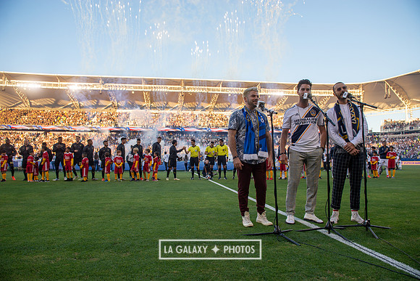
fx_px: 280
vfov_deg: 53.2
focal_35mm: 24
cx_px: 210
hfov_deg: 73.7
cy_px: 140
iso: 160
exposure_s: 1/500
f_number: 4.5
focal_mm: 24
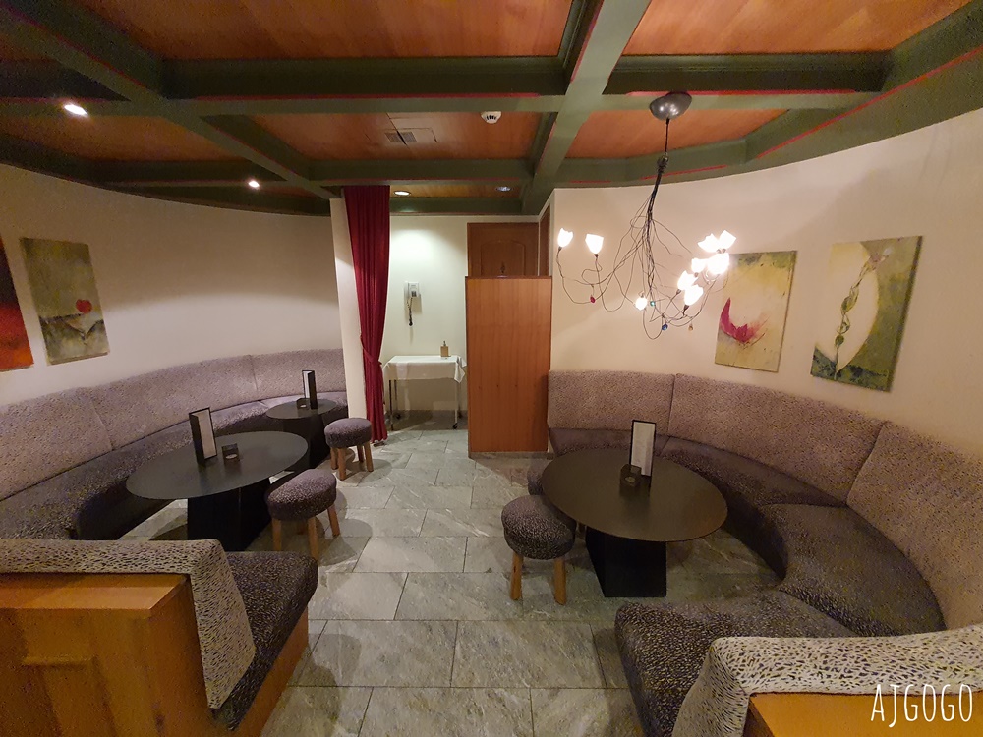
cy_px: 368
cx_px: 492
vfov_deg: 89.9
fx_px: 369
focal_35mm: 13
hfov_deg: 106.2
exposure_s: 1/20
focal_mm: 1.74
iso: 640
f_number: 2.2
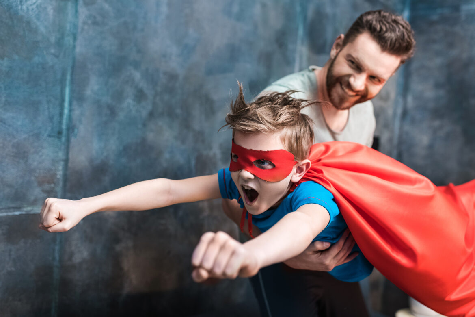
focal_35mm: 35
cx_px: 238
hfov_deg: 54.4
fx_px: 462
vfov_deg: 37.9
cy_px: 158
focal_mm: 35
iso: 200
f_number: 2.5
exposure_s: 1/200
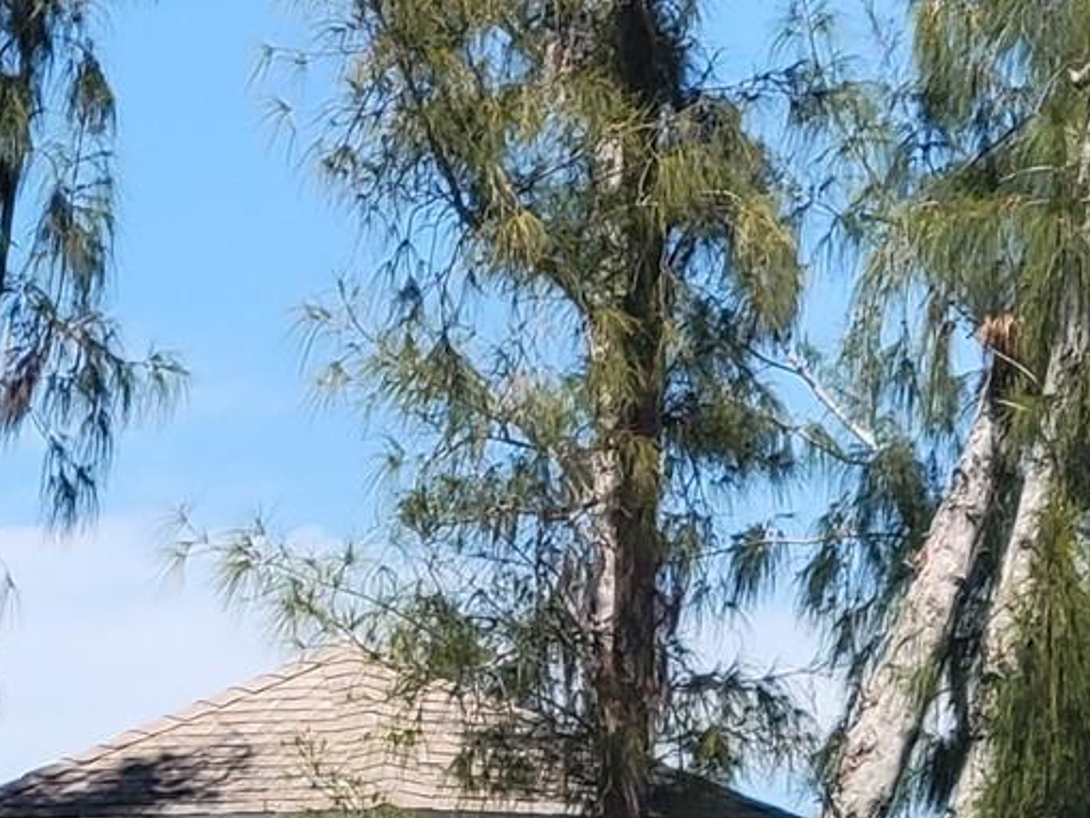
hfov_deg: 21.9
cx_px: 193
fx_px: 2772
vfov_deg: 16.4
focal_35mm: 88
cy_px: 818
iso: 25
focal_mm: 5.9
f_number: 2
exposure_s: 1/845
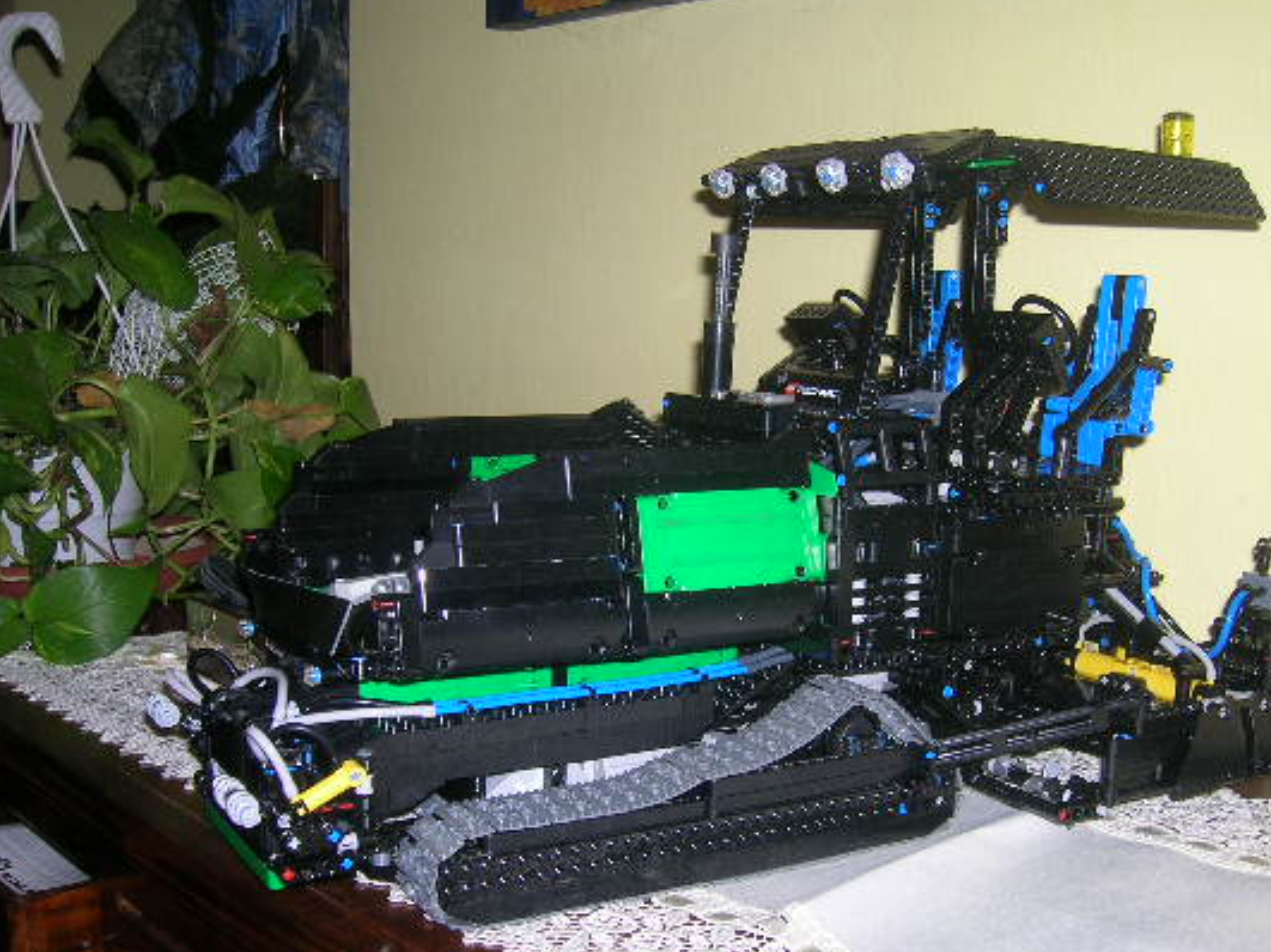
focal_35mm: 41
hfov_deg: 45.7
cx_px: 716
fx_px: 1505
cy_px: 529
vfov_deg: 35.1
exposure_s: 1/60.1
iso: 50
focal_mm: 5.7
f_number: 2.9
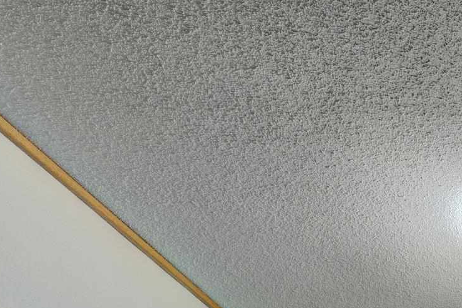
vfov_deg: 19.5
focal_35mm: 49
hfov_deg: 32.8
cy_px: 573
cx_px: 562
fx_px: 629
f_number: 7.1
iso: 100
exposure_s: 1/3.33
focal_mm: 12
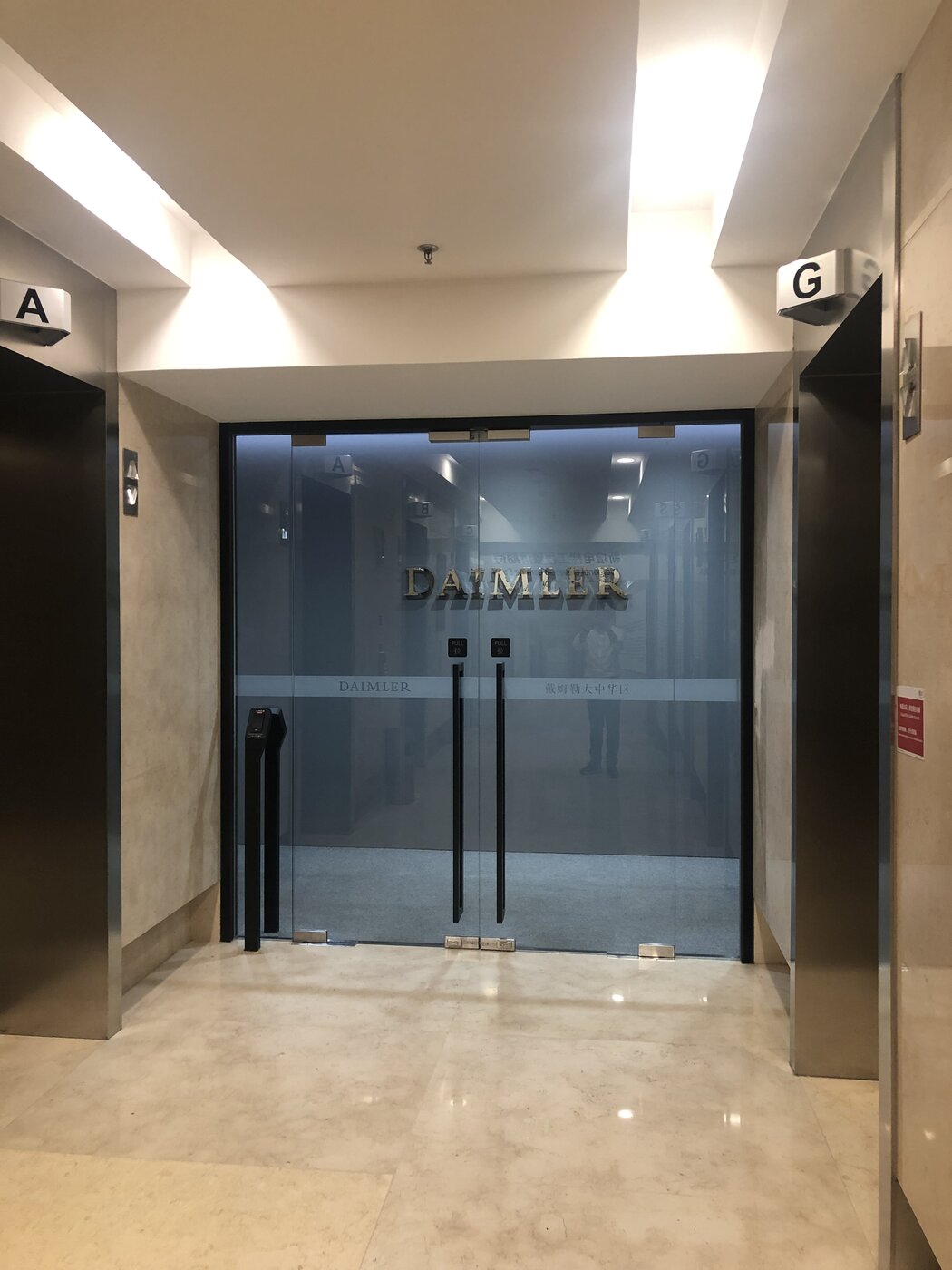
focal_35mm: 28
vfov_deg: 63.4
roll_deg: -0.3
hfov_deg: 49.7
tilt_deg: +0.1
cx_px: 476
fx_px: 1027
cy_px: 635
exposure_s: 1/17
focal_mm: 4
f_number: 1.8
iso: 50
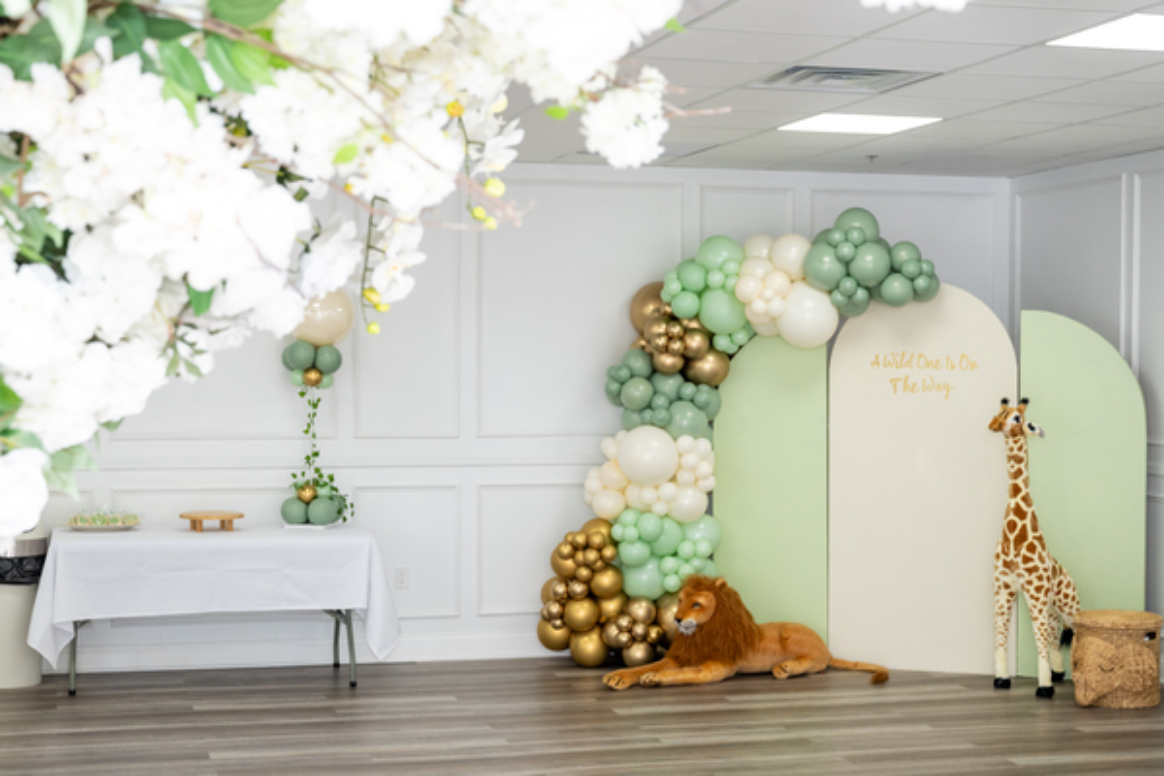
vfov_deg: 24.2
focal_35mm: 56
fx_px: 1811
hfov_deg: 35.6
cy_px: 388
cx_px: 582
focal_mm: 56
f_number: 5.6
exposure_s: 1/100
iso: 640
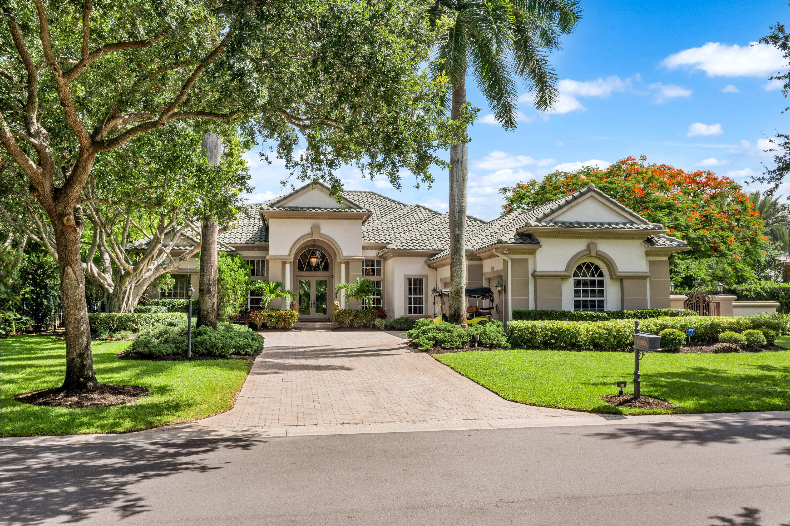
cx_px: 395
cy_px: 263
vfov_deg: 46.4
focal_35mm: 28
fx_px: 614
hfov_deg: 65.5
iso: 100
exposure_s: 1/200
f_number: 6.3
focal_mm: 10.26
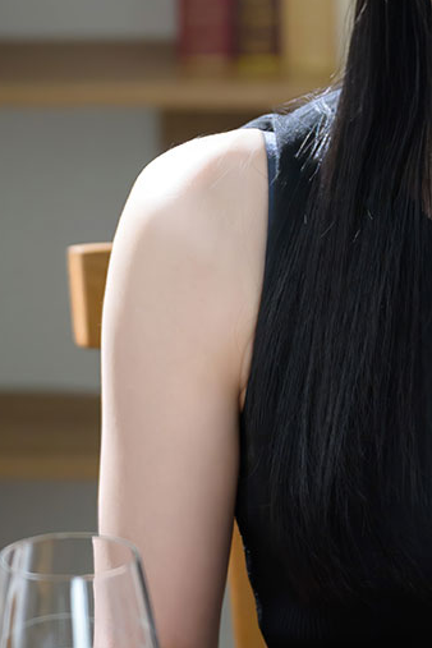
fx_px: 3456
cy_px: 169
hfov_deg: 7.1
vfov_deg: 10.7
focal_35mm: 192
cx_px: 476
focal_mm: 51
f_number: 2.8
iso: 1000
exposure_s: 1/160
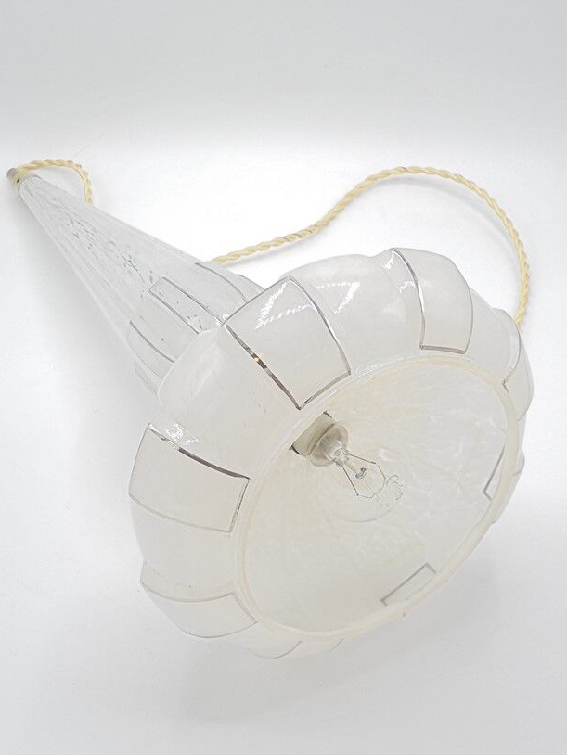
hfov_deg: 34.4
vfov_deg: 44.8
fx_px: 917
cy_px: 378
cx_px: 280
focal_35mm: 42
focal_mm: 6.9
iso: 100
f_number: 4.2
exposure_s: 1/125
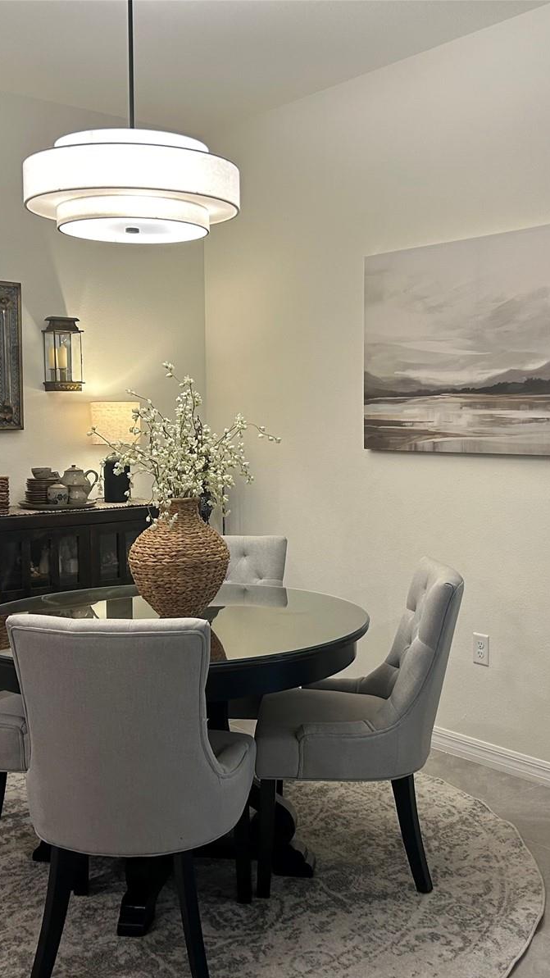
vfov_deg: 52.8
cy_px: 491
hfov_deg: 31.2
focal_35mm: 38
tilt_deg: -5.7
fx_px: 985
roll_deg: +0.5
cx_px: 283
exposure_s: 1/120
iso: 125
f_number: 1.5
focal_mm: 5.7
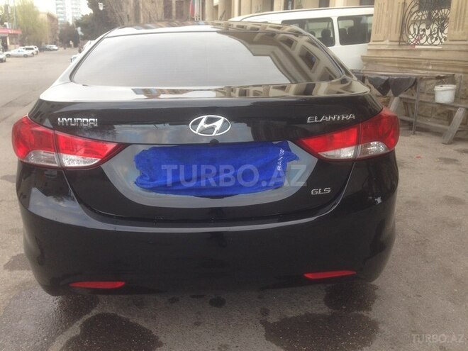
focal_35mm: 33
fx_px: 446
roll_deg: -1.5
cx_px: 234
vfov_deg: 42.9
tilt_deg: -17.7
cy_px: 176
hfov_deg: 55.4
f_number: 2.4
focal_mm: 4.12
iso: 50
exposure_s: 1/60
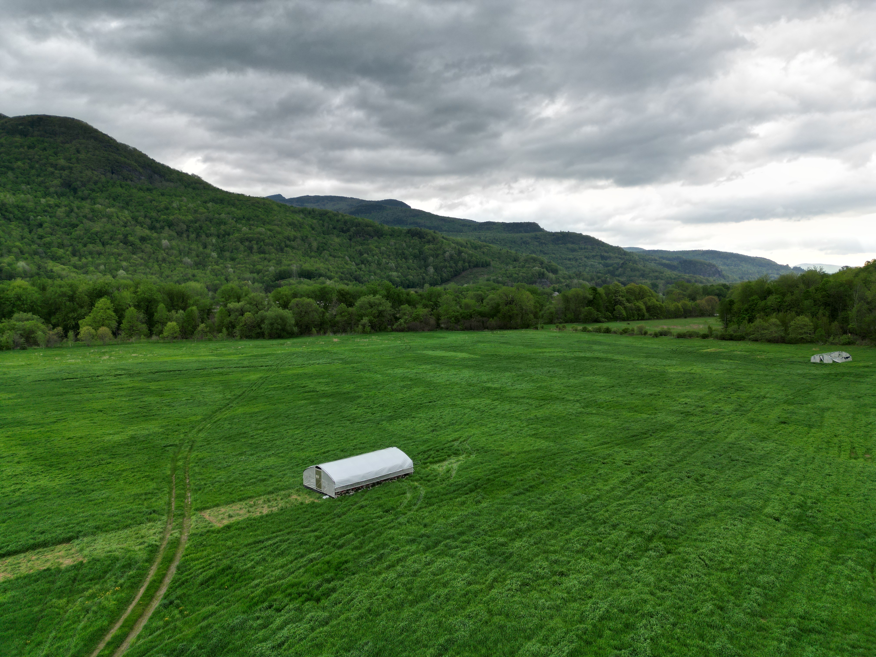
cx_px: 438
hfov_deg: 71.6
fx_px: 607
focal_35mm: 24
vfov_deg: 56.8
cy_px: 328
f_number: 1.7
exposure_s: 1/320
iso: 100
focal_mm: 6.72
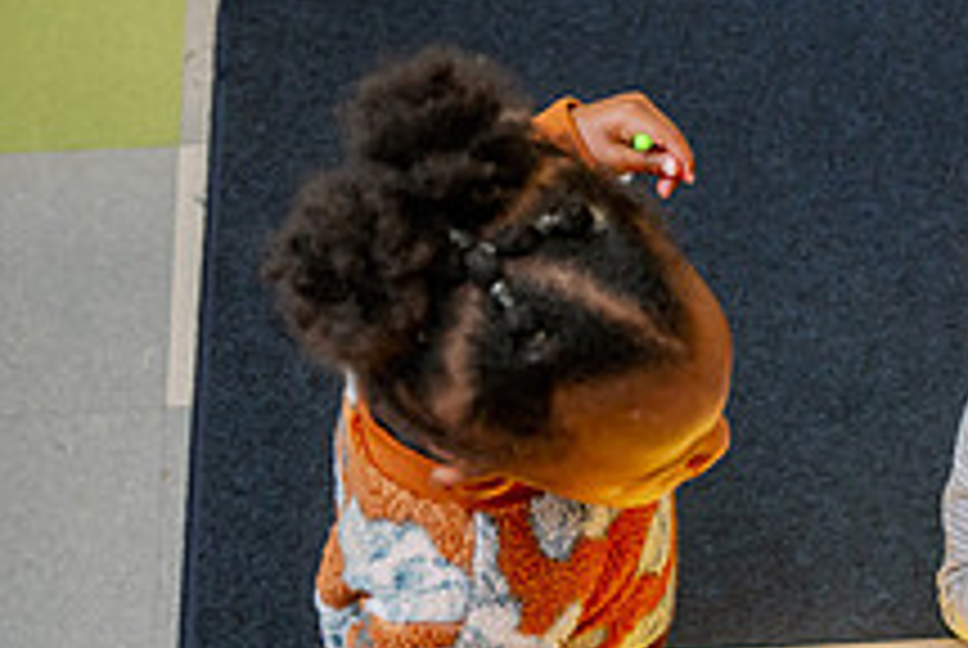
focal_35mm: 73
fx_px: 1966
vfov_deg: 17.8
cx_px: 1098
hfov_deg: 25.4
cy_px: 786
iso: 800
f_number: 3.5
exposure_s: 1/200
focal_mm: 26
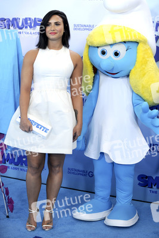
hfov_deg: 17.1
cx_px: 80
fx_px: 530
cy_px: 119
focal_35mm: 80
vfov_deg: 25.4
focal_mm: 80
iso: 1000
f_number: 3.5
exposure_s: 1/250
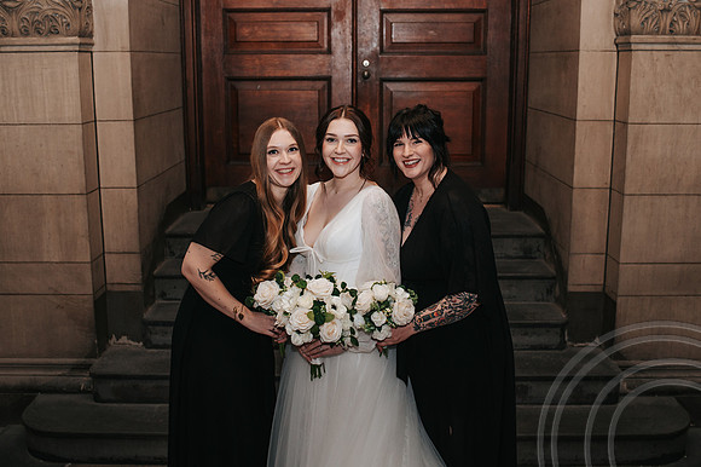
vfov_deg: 32.7
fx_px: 795
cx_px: 345
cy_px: 219
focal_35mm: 41
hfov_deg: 47.6
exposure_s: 1/200
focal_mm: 35
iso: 800
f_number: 3.2
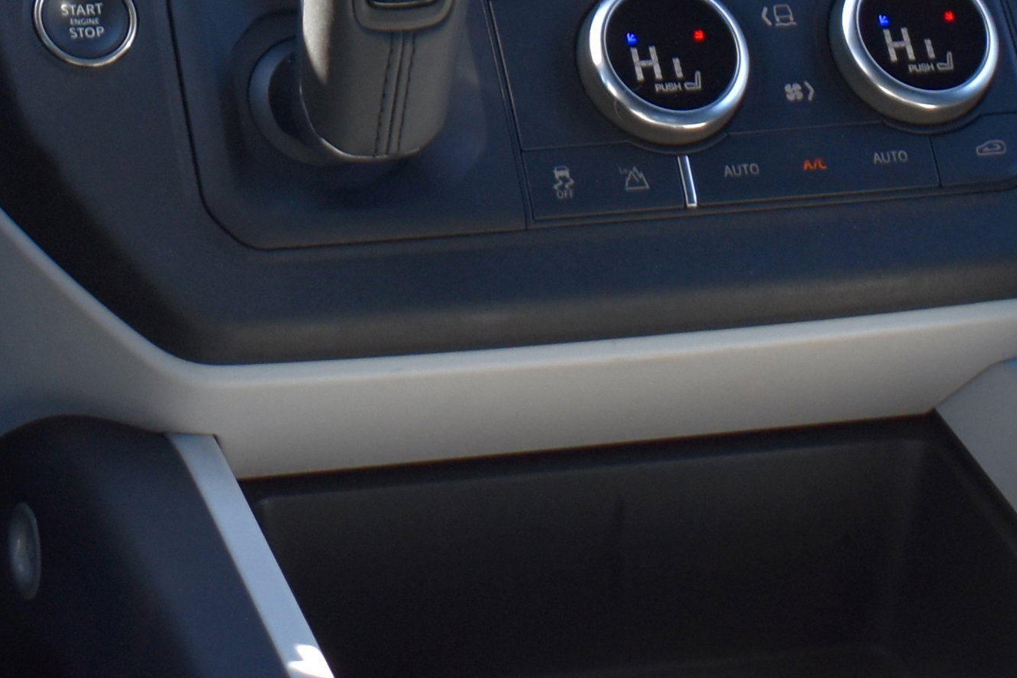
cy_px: -556
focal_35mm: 137
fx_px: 3875
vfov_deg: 9.5
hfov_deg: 14.7
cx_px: 11
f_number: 4.5
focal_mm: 21
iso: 400
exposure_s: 1/250
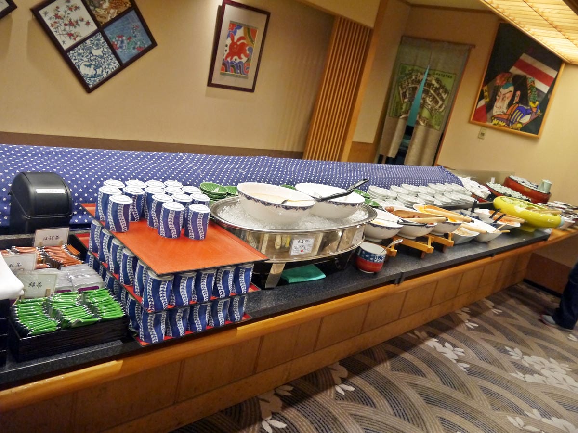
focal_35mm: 28
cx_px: 289
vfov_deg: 49.7
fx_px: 468
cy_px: 216
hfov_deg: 63.4
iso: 1000
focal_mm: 14
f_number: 3.5
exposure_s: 1/60
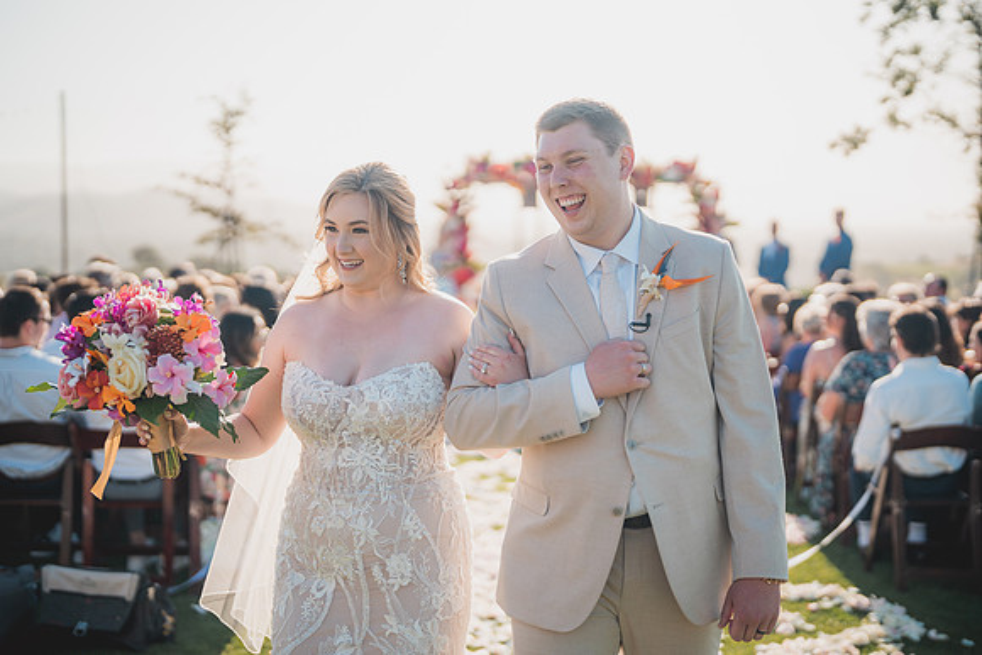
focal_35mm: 50
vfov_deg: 27.0
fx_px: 1364
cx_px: 491
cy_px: 328
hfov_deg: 39.6
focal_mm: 50
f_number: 1.2
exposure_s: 1/8000
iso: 100
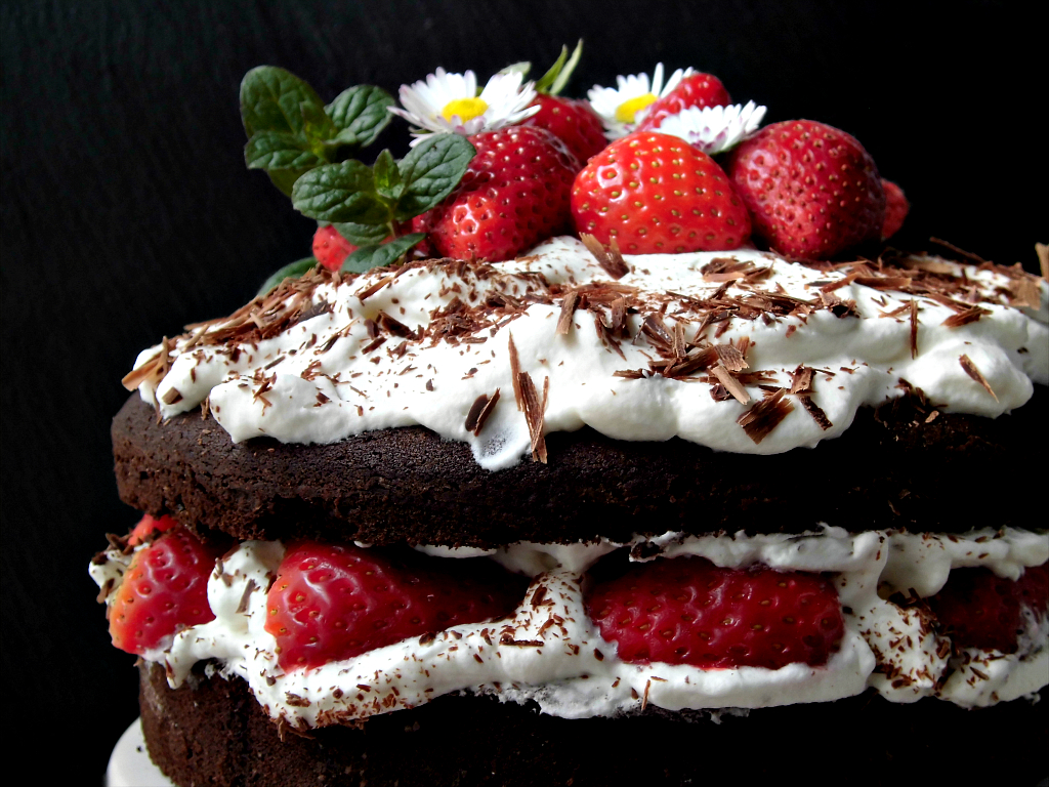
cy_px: 394
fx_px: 1424
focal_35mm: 47
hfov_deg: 40.4
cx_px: 524
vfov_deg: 30.9
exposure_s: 1/125
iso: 100
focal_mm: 8.3
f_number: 3.4
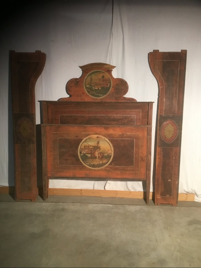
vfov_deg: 58.4
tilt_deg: -16.1
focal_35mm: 31
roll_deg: -1.0
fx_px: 240
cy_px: 134
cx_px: 100
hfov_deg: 45.4
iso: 200
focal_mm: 3.3
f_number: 2.4
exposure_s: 1/33
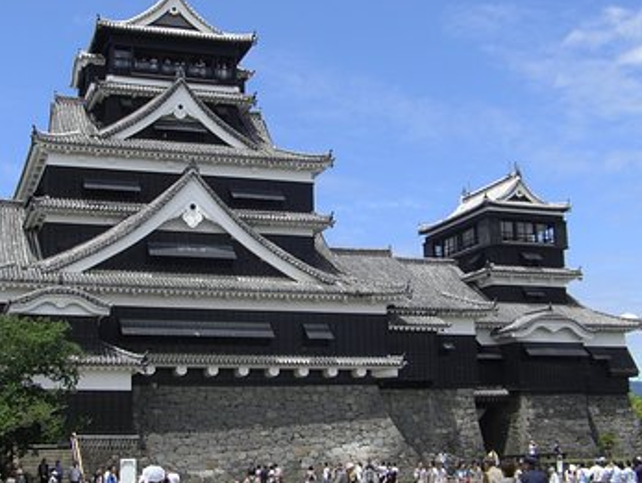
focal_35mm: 56
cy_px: 233
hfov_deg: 34.3
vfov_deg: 26.1
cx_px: 324
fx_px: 1040
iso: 50
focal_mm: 6.3
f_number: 4.6
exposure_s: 1/320
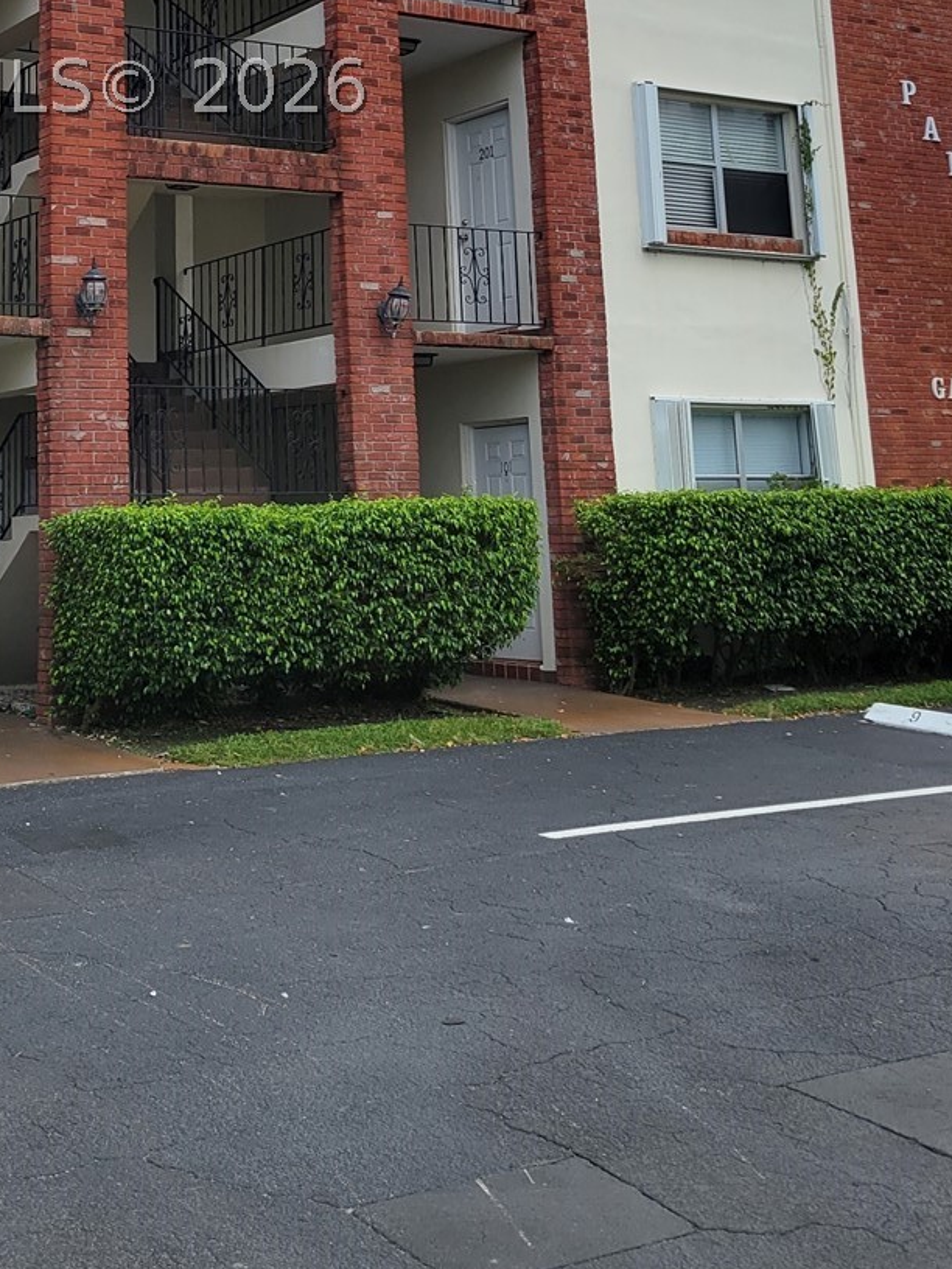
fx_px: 1870
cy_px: 87
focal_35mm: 51
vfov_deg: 35.0
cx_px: 275
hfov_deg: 28.3
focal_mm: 5.4
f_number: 1.8
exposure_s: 1/1505
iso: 40
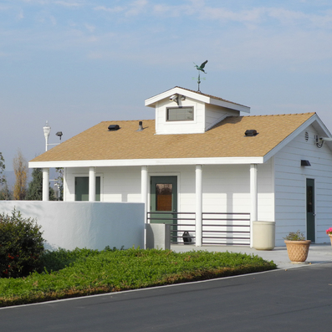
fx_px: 1009
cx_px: 123
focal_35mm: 93
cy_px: 153
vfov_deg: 18.7
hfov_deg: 18.7
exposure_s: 1/864
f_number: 4.5
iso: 100
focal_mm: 14.5
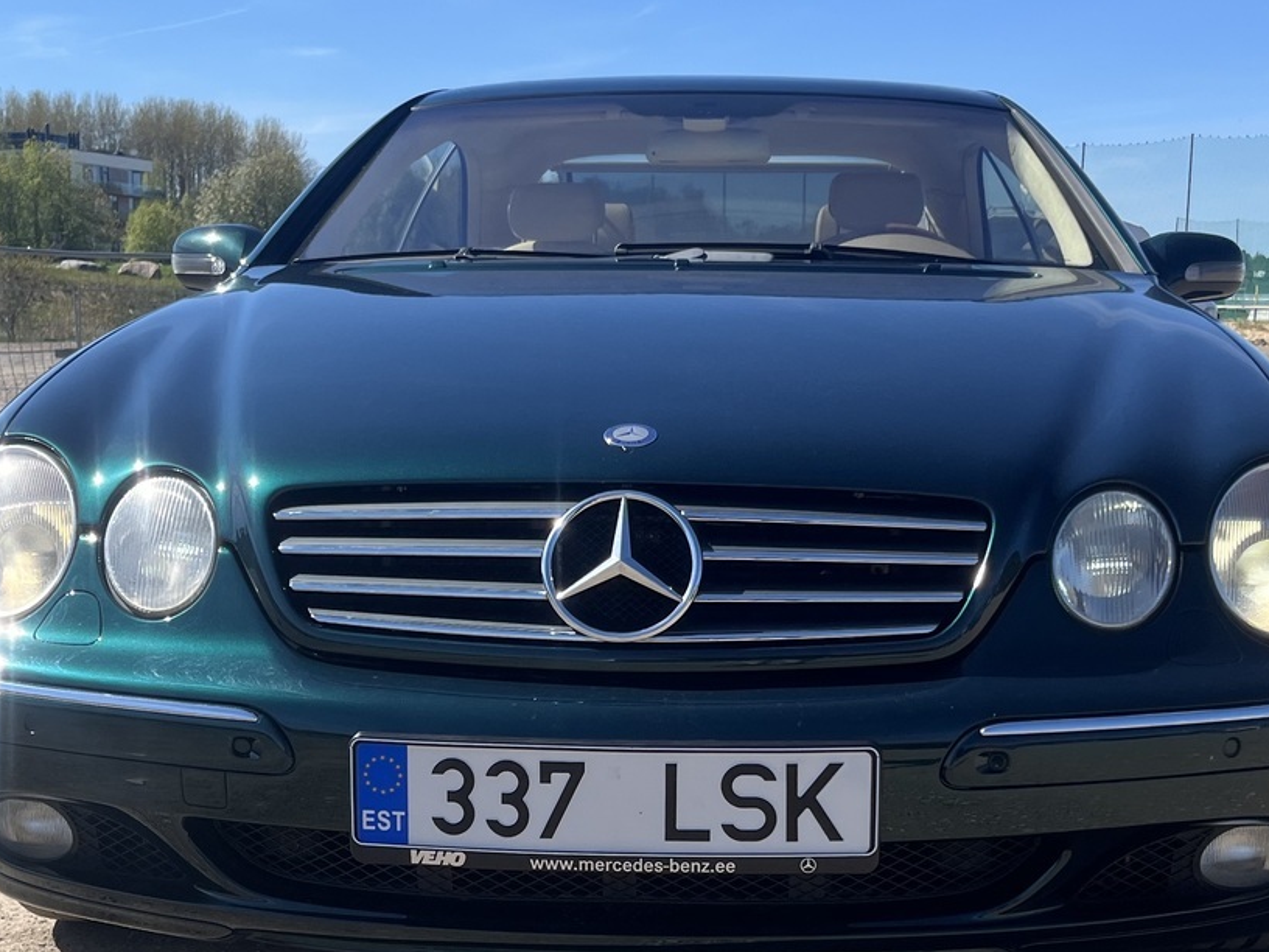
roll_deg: -0.9
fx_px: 1870
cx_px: 658
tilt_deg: -11.0
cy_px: 644
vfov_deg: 28.4
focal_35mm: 51
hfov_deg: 37.5
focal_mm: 5.1
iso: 50
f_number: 1.6
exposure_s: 1/2410
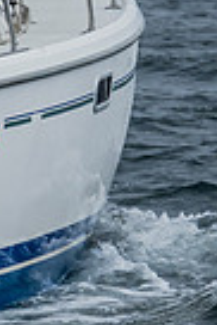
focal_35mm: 1084
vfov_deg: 1.9
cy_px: -199
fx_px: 9776
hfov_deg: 1.3
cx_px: -214
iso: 200
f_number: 6.3
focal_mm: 115
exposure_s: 1/2500
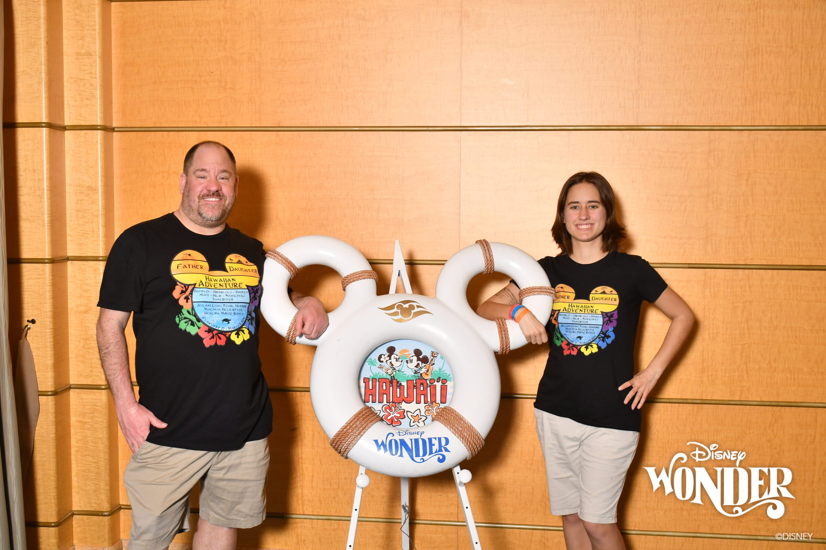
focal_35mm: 45
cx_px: 413
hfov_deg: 43.6
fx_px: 1032
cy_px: 275
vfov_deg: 29.9
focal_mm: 30
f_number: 5.6
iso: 400
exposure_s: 1/125
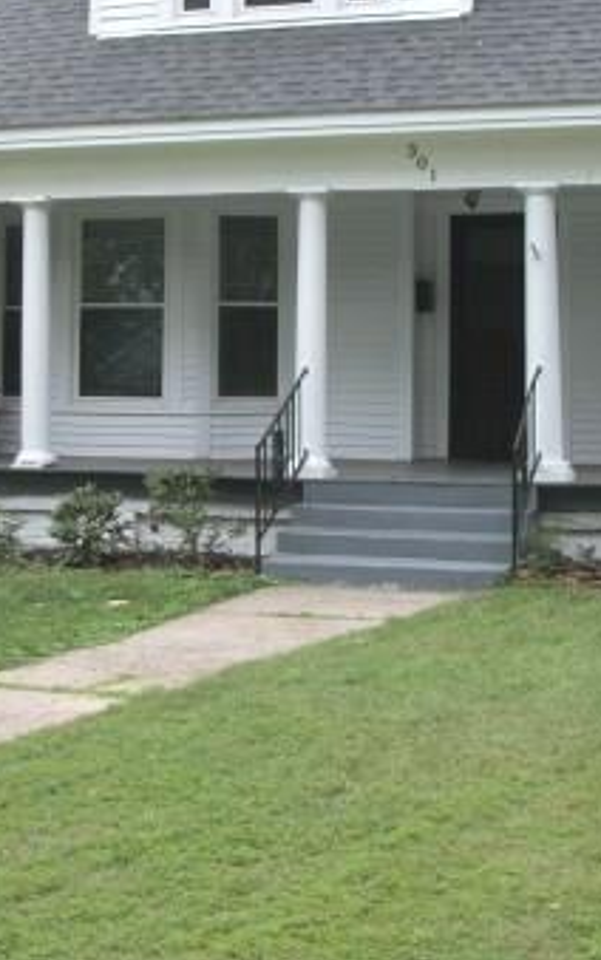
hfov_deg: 20.3
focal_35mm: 64
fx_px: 1677
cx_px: 210
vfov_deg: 31.6
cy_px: 283
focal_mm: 5.7
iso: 80
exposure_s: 1/160
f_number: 2.9
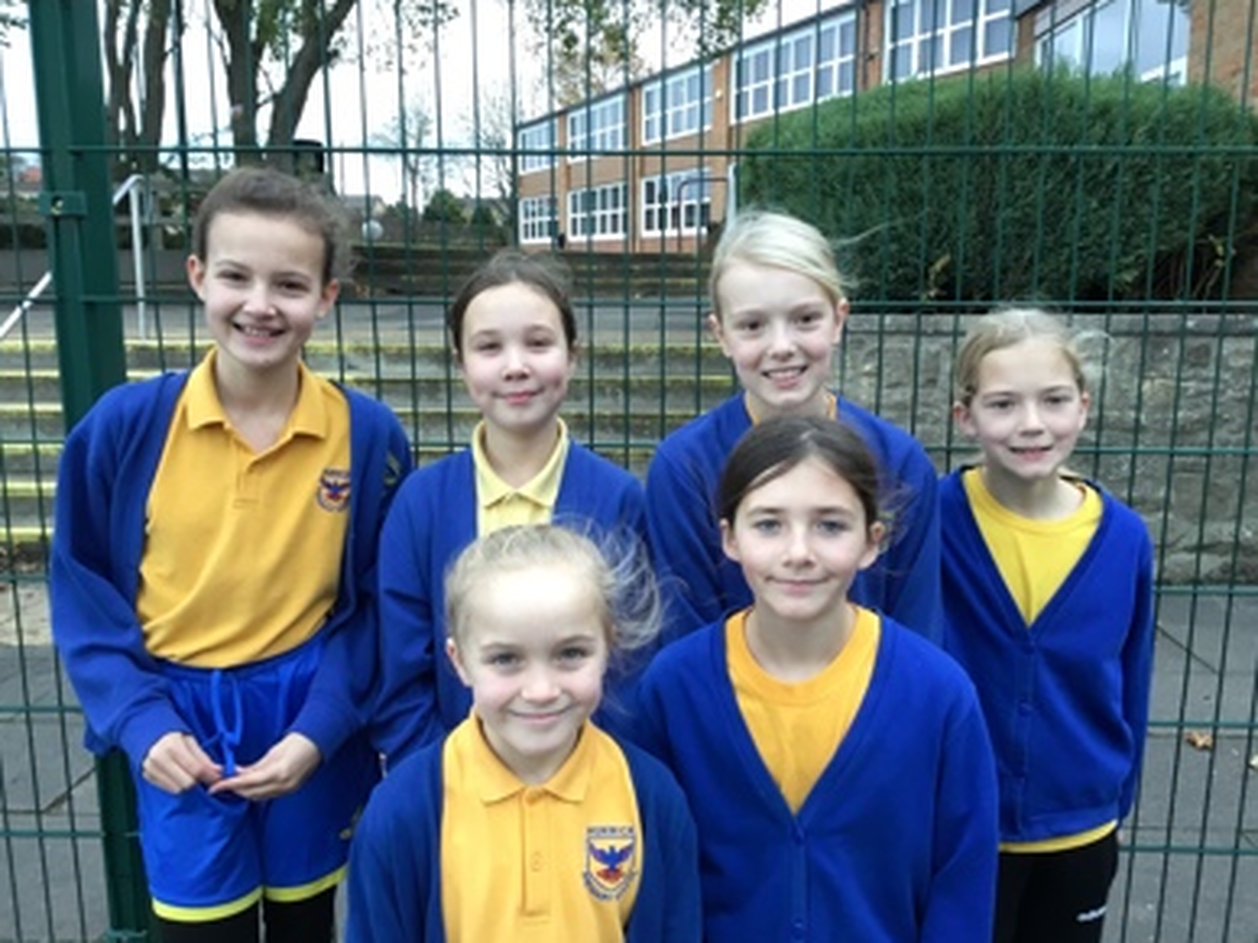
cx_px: 635
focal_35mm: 32
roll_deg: -0.1
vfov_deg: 44.2
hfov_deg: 56.8
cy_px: 480
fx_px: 1163
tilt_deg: -7.8
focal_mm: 3.3
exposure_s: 1/33
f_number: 2.4
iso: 32
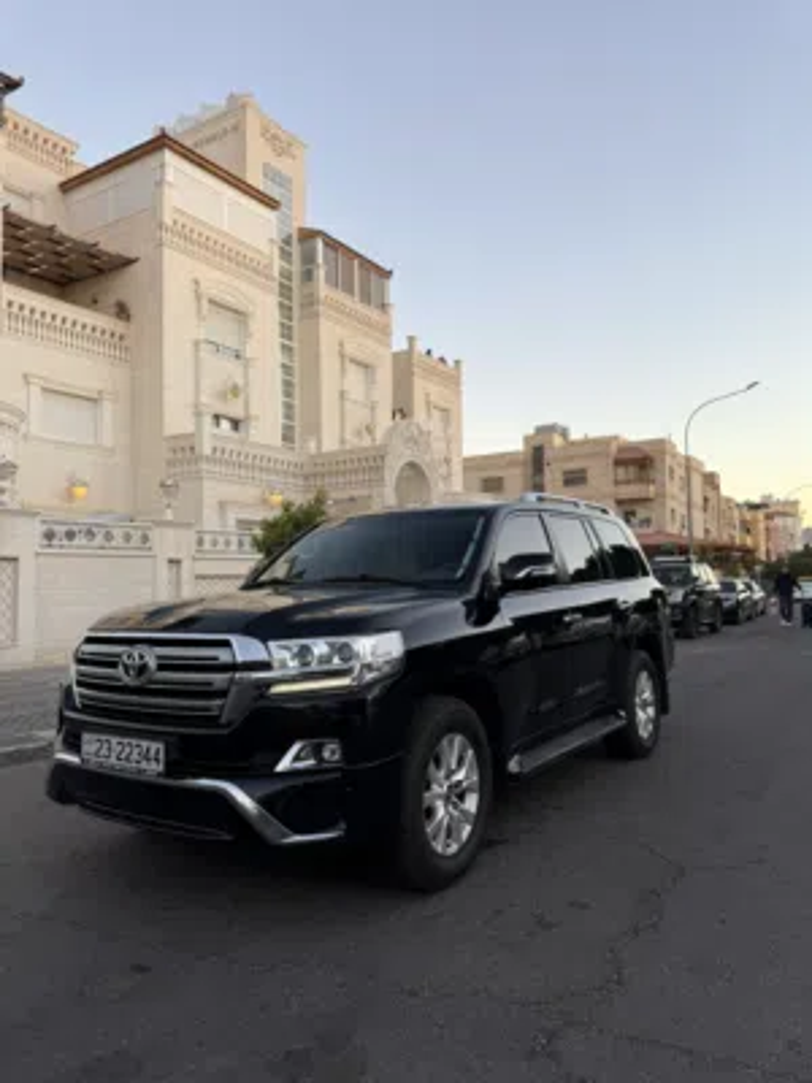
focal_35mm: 24
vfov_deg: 71.6
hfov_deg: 56.8
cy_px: 542
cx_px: 406
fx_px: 751
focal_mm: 6.76
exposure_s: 1/272
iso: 64
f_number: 1.78
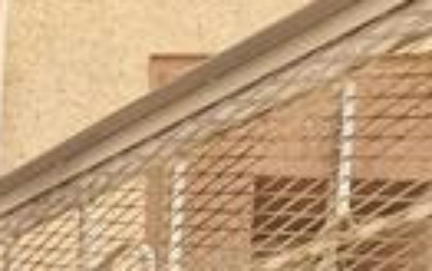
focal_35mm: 119
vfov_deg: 9.1
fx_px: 1402
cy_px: 777
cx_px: -409
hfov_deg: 14.7
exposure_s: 1/180
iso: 64
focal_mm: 5.4
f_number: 1.8
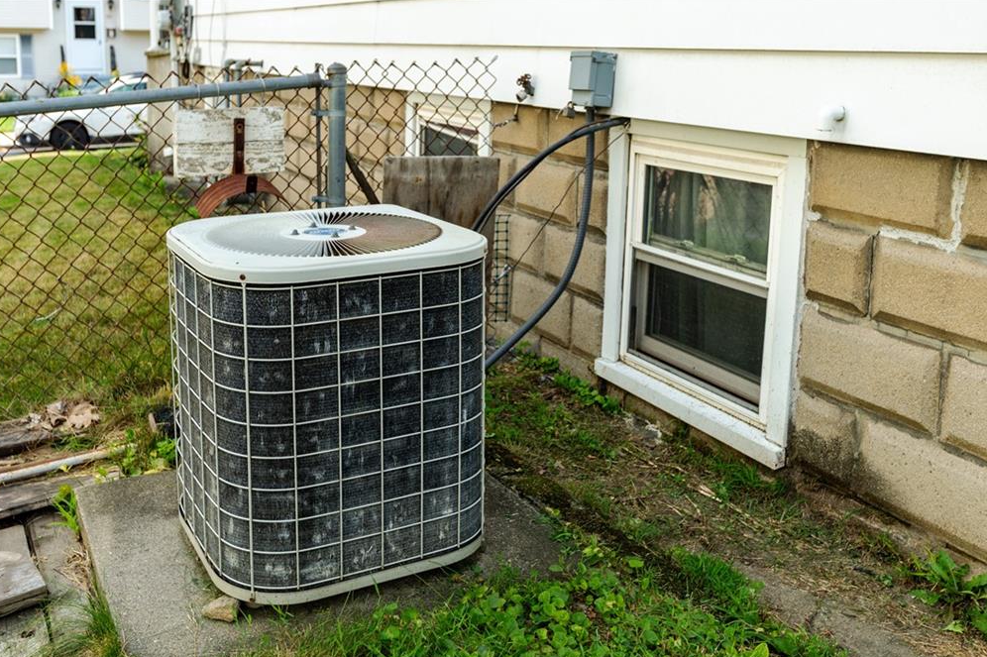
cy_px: 334
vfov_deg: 36.8
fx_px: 986
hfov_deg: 53.2
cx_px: 495
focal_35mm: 36
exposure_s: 1/100
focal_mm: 35
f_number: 6.3
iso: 100
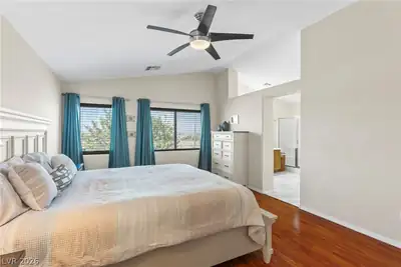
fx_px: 189
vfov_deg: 70.5
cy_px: 134
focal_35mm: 17
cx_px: 200
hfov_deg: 93.3
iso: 400
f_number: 8
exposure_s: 1/1.67
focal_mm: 17
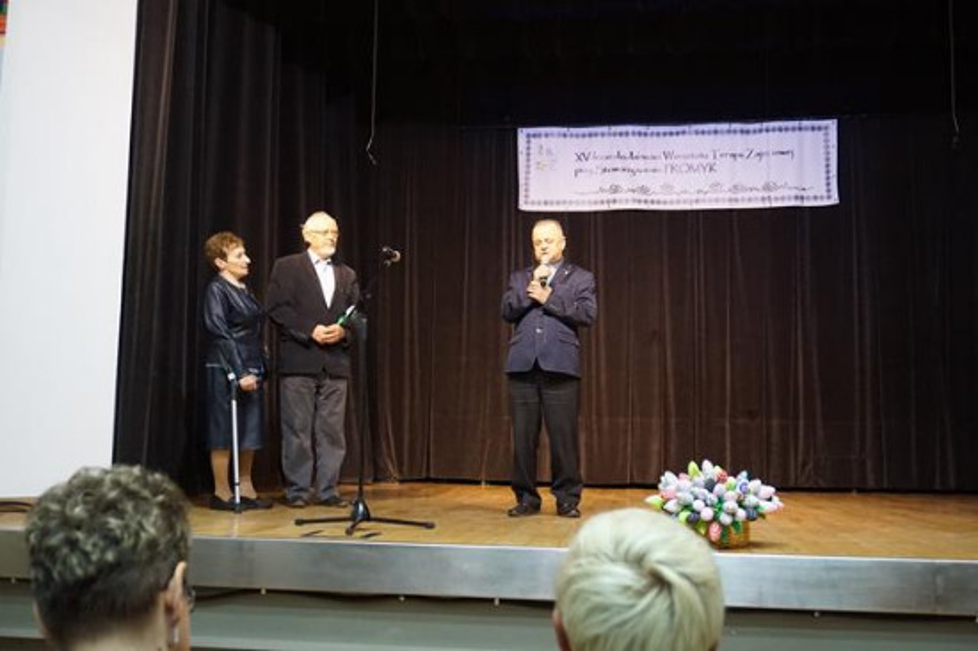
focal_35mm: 39
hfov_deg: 49.6
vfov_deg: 34.2
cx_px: 489
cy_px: 326
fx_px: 1059
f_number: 4.5
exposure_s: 1/100
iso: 3200
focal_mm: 26
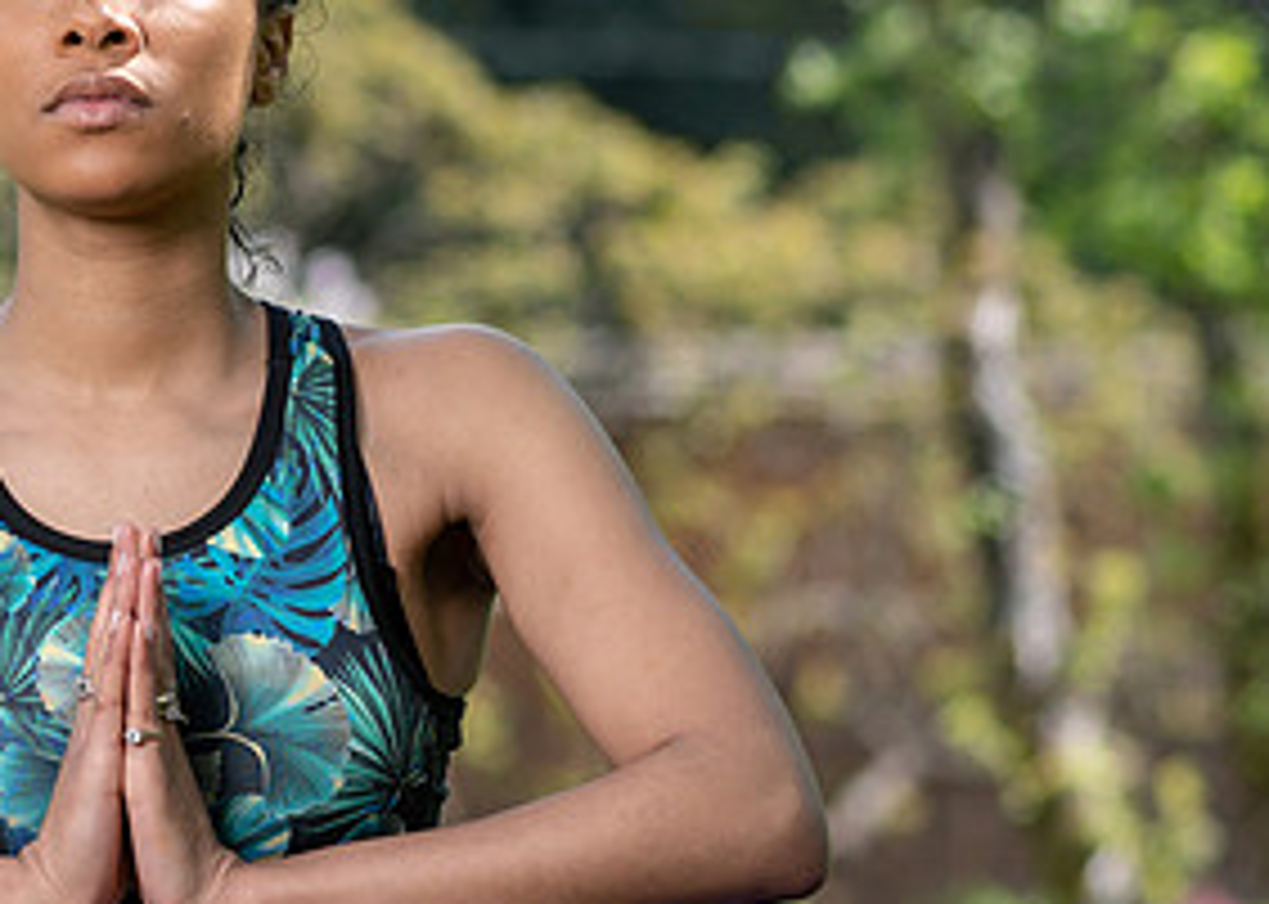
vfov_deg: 4.1
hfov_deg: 5.7
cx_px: 173
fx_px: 12677
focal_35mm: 352
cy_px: 604
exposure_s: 1/640
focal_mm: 105
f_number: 4
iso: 100
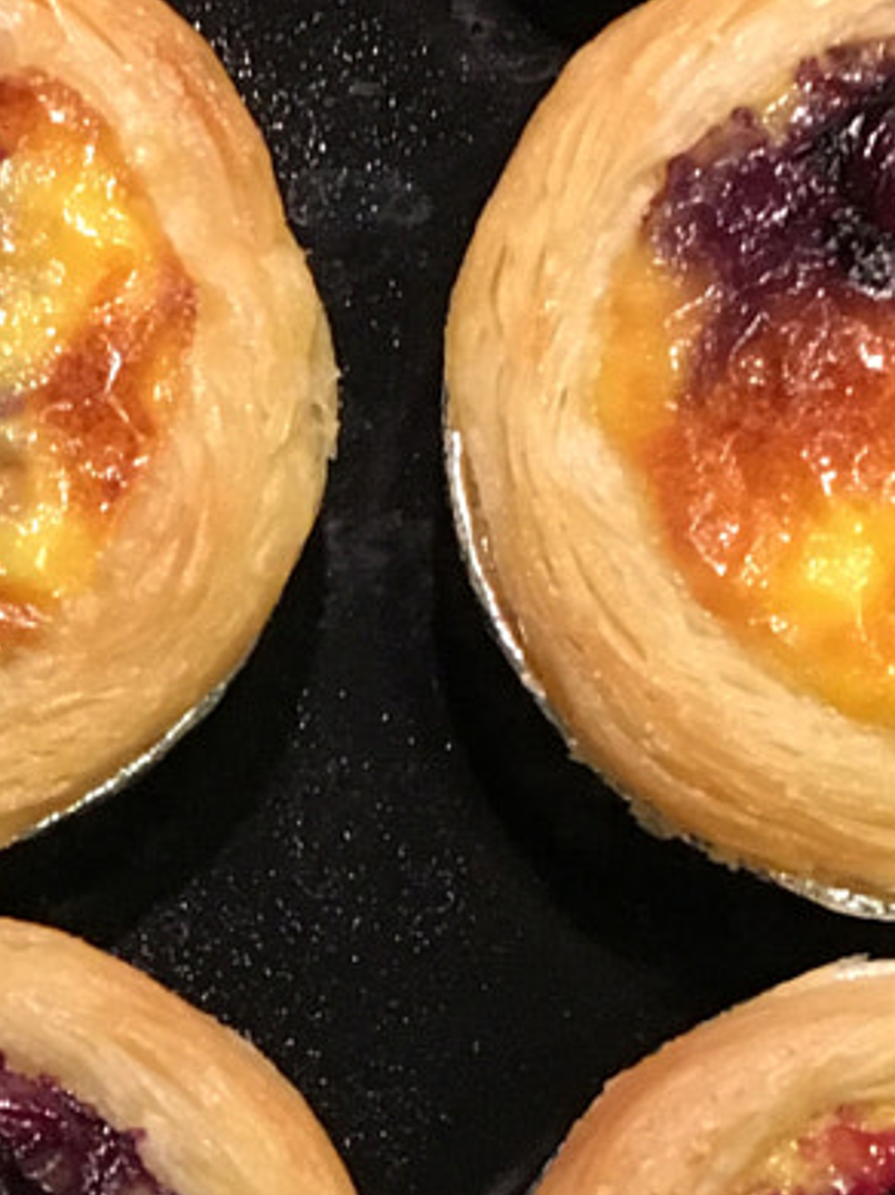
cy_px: 1164
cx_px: -113
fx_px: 4107
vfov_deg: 16.3
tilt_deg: -80.0
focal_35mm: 119
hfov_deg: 12.2
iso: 250
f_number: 2.2
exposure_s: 1/33
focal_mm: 4.15
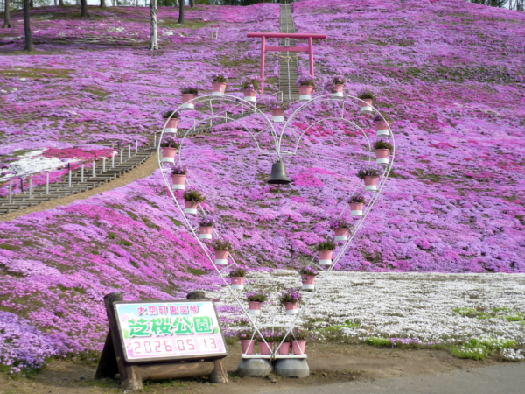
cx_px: 262
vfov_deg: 28.6
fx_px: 773
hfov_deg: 37.5
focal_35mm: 51
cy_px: 197
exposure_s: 1/500
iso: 100
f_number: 3.2
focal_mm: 8.4
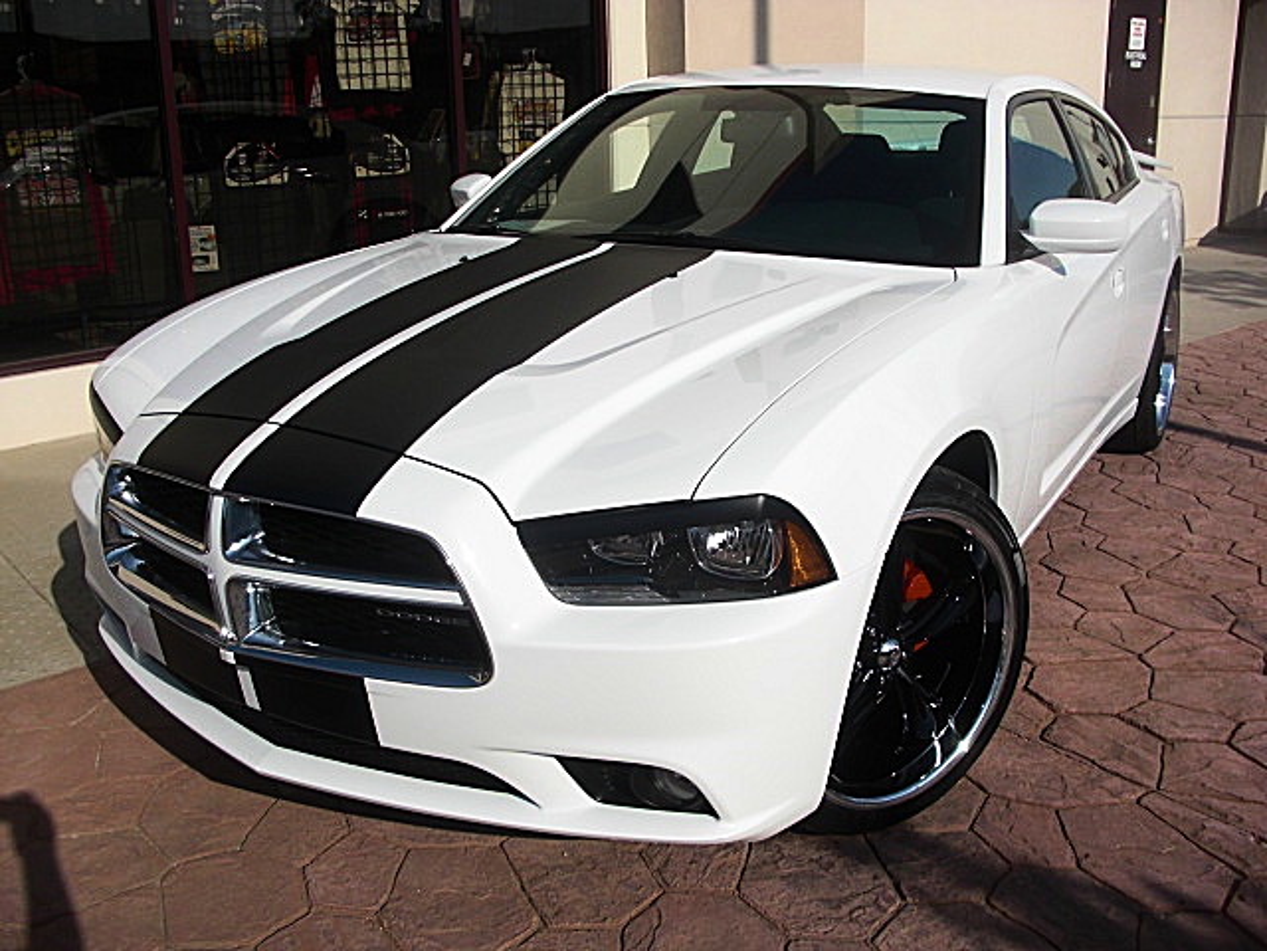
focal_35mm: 36
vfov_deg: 39.7
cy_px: 476
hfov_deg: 51.4
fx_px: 1318
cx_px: 634
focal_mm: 6.3
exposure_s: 1/250
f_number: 7.9
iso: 50
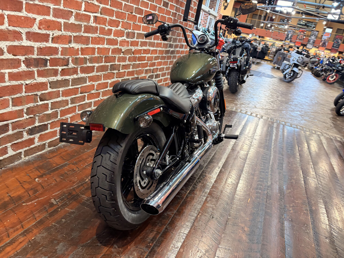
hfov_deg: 67.3
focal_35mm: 26
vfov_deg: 53.1
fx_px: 258
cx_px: 172
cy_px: 129
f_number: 1.6
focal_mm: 5.96
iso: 250
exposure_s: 1/60
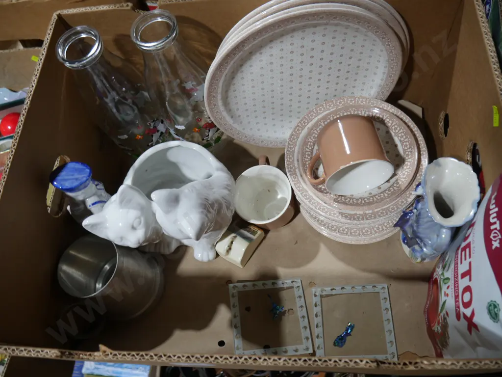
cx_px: 251
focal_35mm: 28
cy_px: 188
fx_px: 406
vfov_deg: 49.7
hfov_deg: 63.4
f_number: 3.5
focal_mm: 14
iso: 200
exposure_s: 1/60
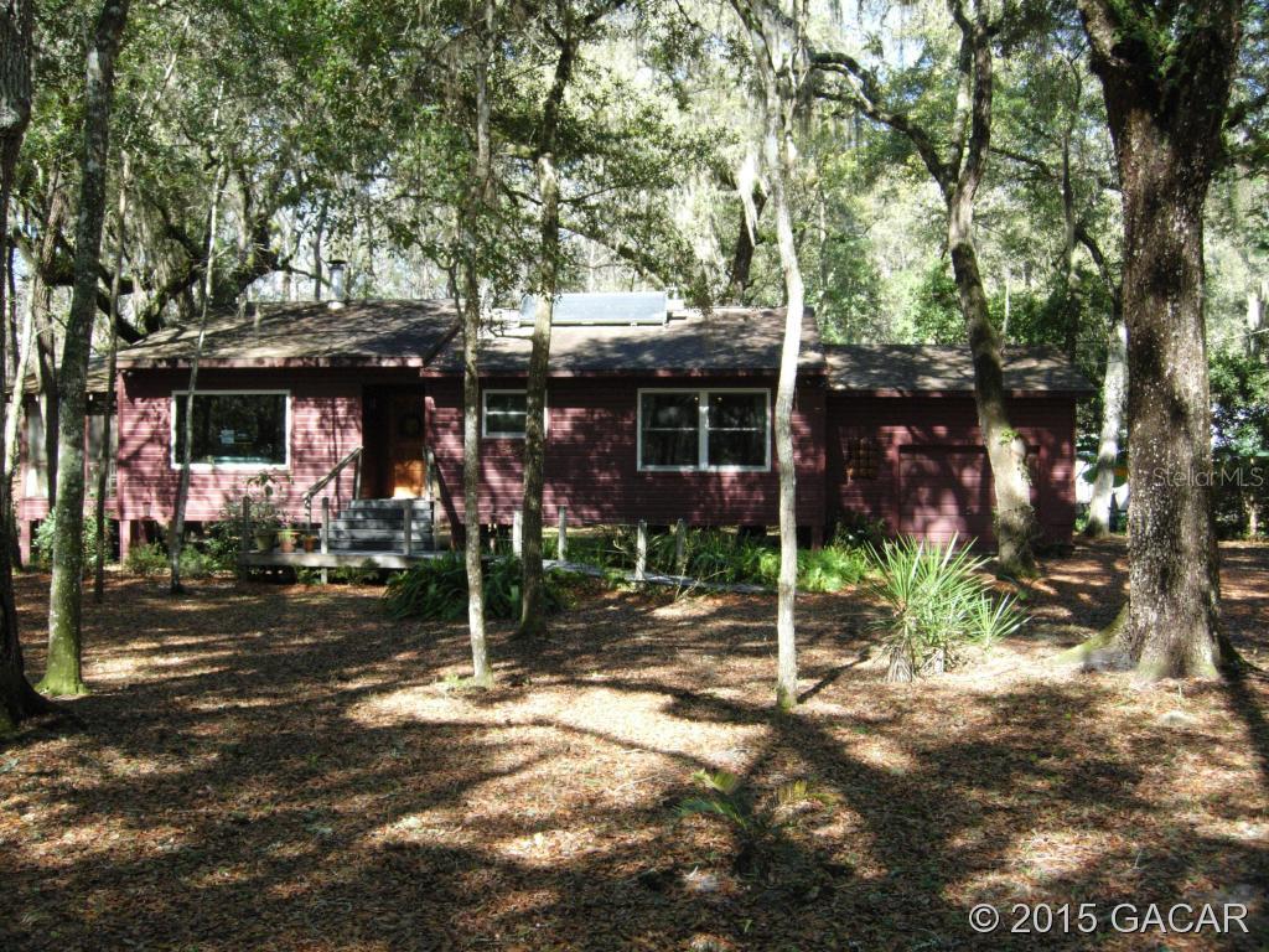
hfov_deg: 51.4
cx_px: 634
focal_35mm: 36
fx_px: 1320
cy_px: 476
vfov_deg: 39.7
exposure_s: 1/313
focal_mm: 7.5
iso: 200
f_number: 3.4
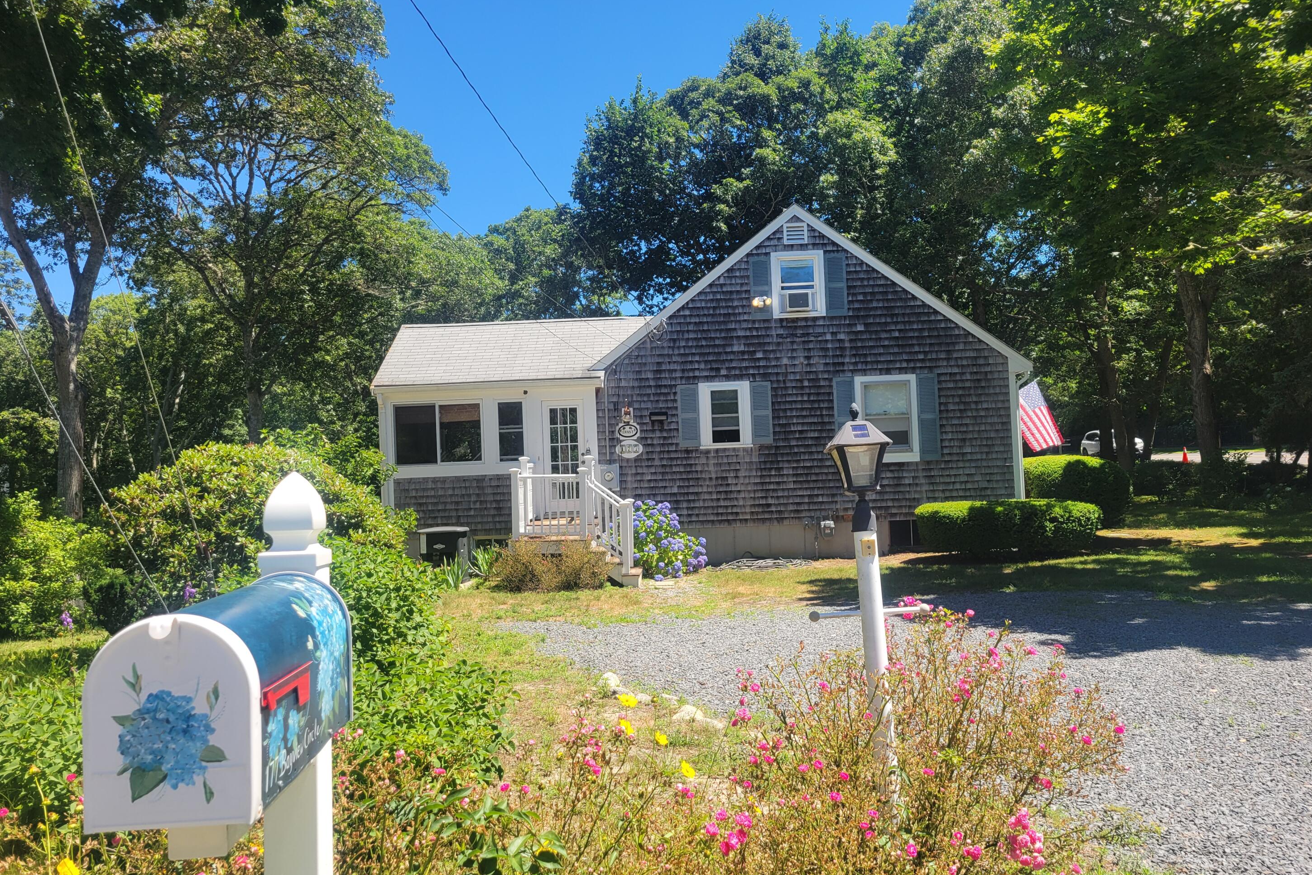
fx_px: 1020
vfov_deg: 46.4
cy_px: 456
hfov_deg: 65.5
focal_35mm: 28
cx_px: 672
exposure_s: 1/1202
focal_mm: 5.4
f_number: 1.8
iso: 40
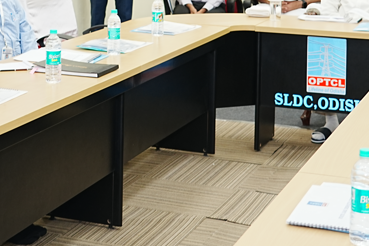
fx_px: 974
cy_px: -51
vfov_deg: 14.0
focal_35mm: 95
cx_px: 105
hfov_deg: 21.3
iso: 400
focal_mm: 37
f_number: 4
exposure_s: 1/50
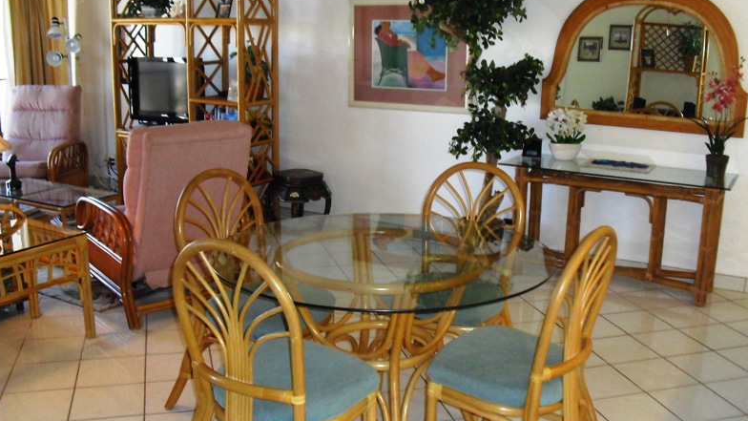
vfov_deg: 29.7
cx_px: 374
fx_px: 793
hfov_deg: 50.5
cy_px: 196
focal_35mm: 40
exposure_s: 1/60
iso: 400
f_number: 3.1
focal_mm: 6.3
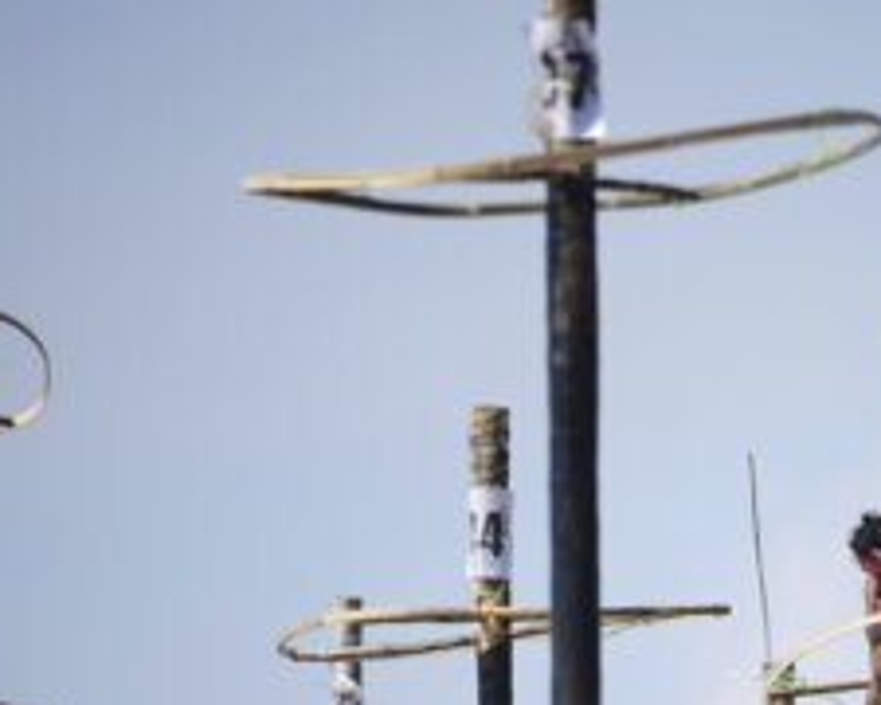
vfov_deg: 3.1
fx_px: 13037
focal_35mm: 500
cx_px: 846
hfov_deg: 3.9
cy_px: 721
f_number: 2.8
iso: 100
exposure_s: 1/1250
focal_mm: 200
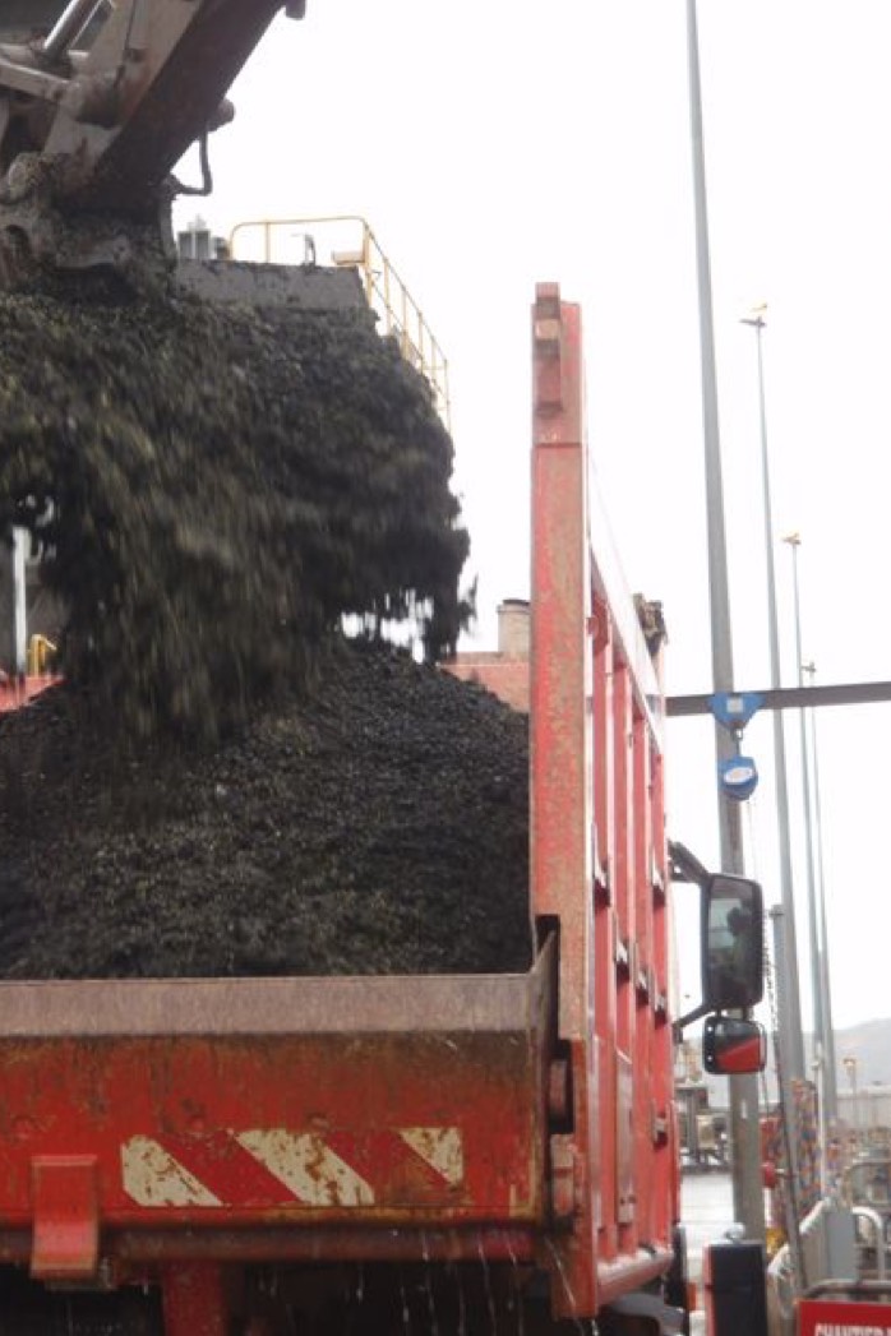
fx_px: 4232
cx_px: 148
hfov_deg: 12.0
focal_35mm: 114
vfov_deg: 17.9
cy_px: 669
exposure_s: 1/80
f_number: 4.3
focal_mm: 14.67
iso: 64
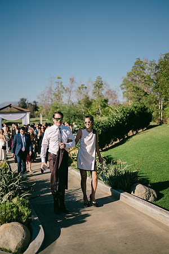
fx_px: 246
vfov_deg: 54.4
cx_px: 84
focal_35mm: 35
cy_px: 127
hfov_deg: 37.9
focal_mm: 35
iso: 64
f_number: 1.3
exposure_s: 1/10000
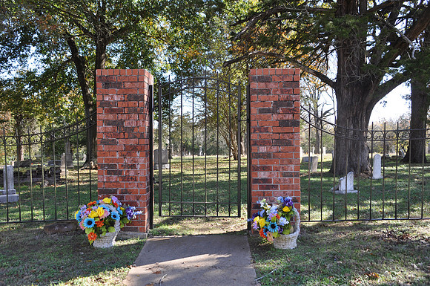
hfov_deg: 49.6
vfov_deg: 34.1
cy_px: 143
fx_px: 465
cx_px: 215
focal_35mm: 39
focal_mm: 26
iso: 220
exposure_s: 1/125
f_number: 5.6
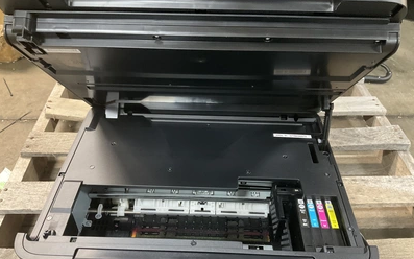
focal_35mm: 31
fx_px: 350
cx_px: 206
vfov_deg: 40.5
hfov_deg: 61.2
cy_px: 145
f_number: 1.8
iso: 400
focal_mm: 3
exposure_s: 1/30
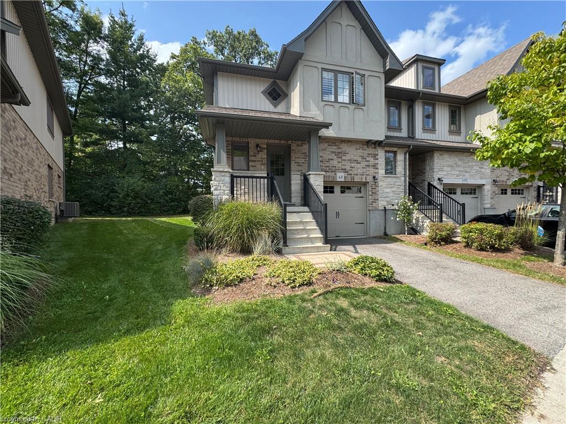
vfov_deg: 85.7
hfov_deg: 102.1
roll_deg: +1.3
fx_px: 229
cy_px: 212
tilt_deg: -0.1
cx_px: 283
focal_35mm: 14
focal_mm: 2.22
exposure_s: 1/681
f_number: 2.2
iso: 50
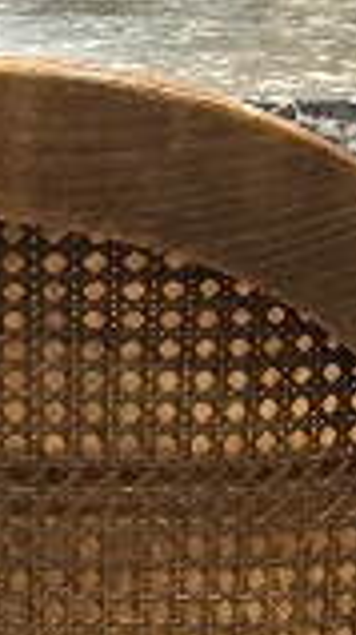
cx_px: 132
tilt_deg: -29.9
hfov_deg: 5.7
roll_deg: -0.8
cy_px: 1558
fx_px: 3605
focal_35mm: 214
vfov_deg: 9.0
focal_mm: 5.96
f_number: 1.6
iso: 640
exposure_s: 1/25
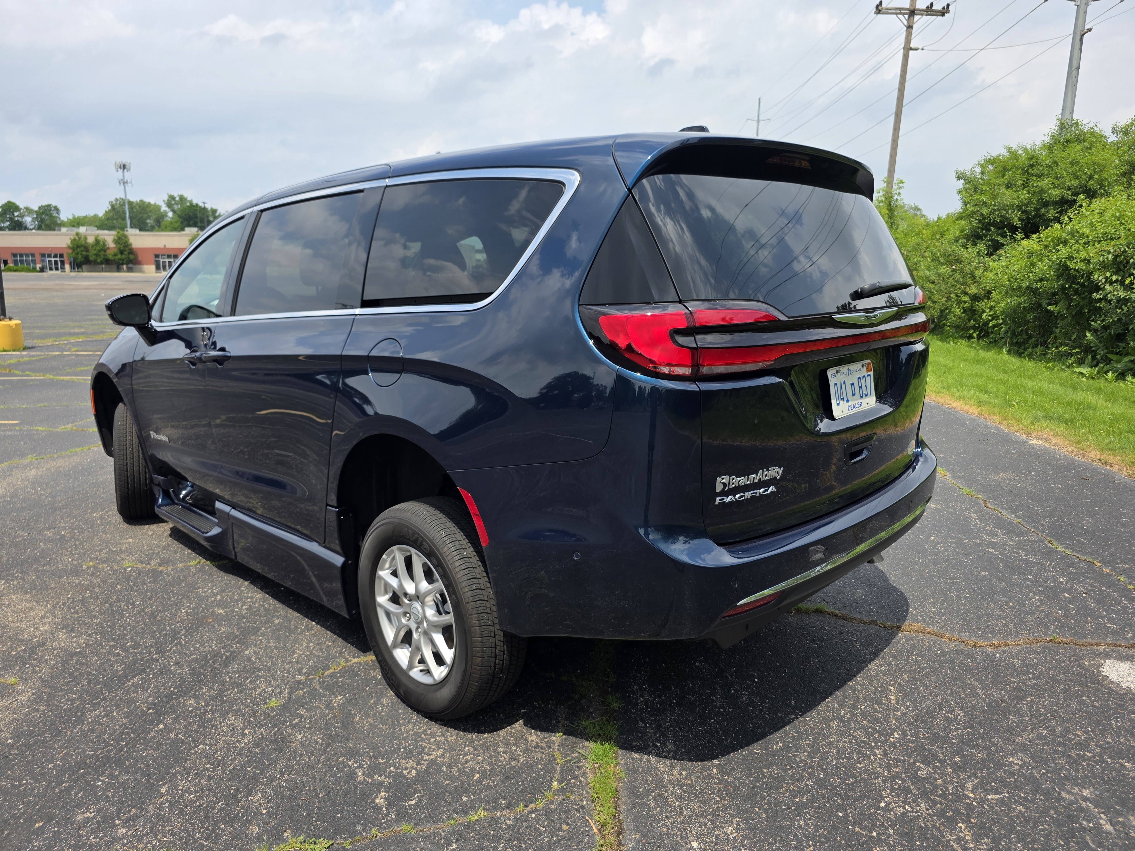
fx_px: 754
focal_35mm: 23
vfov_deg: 58.9
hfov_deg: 73.9
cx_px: 568
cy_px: 426
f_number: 1.7
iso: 80
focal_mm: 6.3
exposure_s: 1/4057
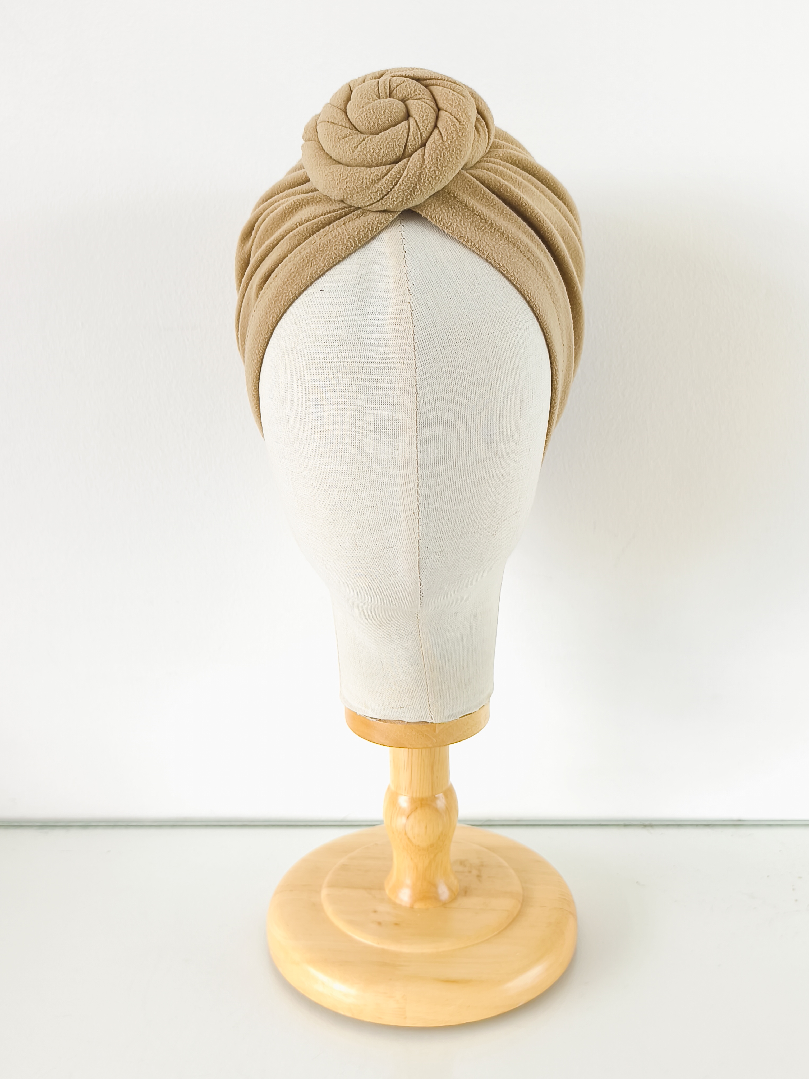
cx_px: 404
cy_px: 540
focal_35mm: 32
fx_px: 997
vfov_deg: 56.8
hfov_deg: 44.2
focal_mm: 6.14
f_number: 1.65
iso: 50
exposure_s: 1/40
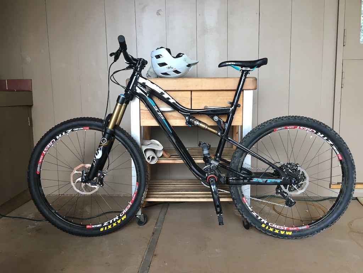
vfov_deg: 48.2
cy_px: 136
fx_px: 304
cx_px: 182
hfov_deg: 61.7
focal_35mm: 29
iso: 32
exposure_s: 1/40
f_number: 2.2
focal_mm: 4.15
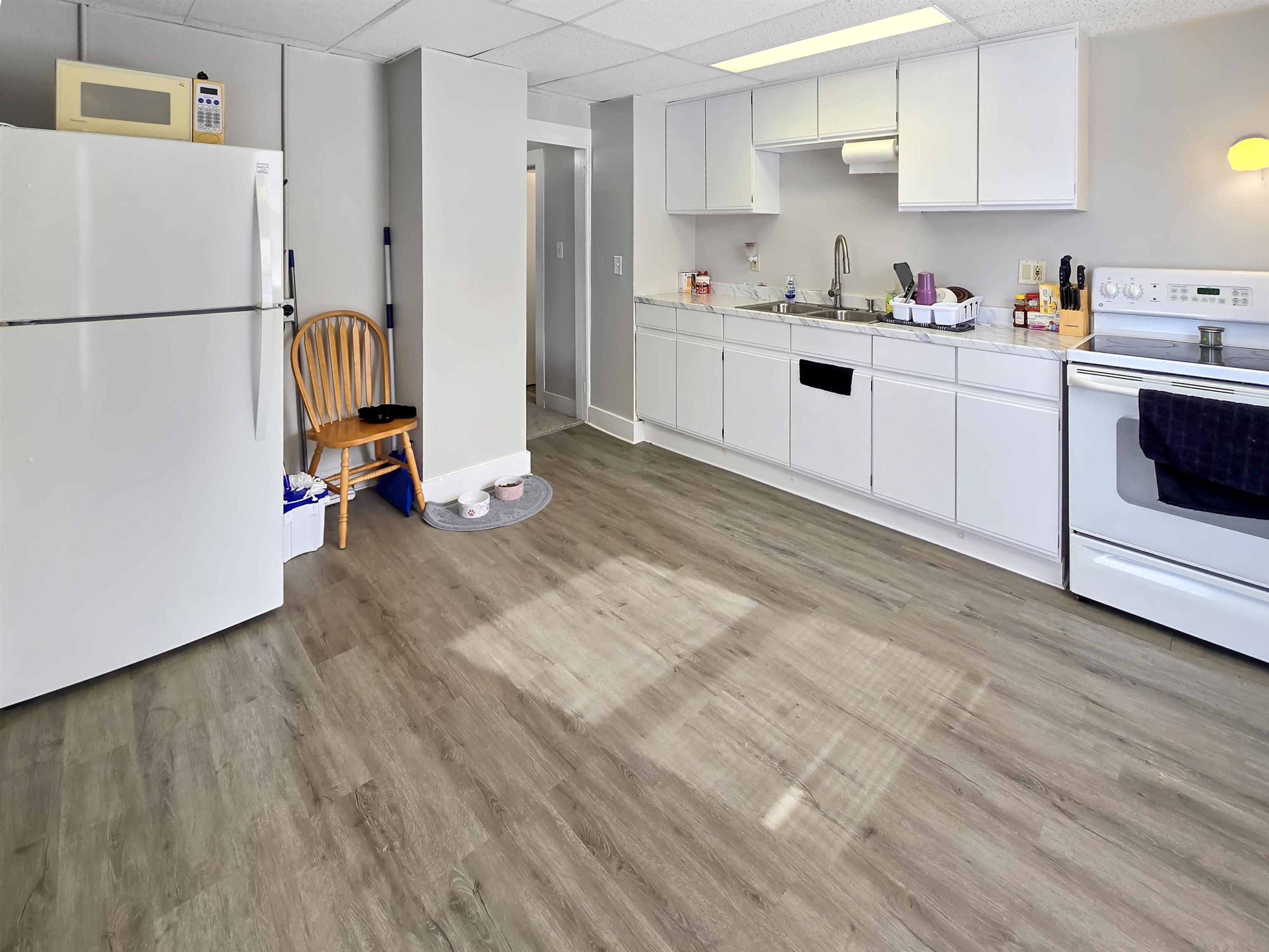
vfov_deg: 89.9
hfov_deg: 106.2
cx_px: 634
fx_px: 477
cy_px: 476
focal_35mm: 13
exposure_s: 1/140
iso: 50
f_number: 2.2
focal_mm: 2.2
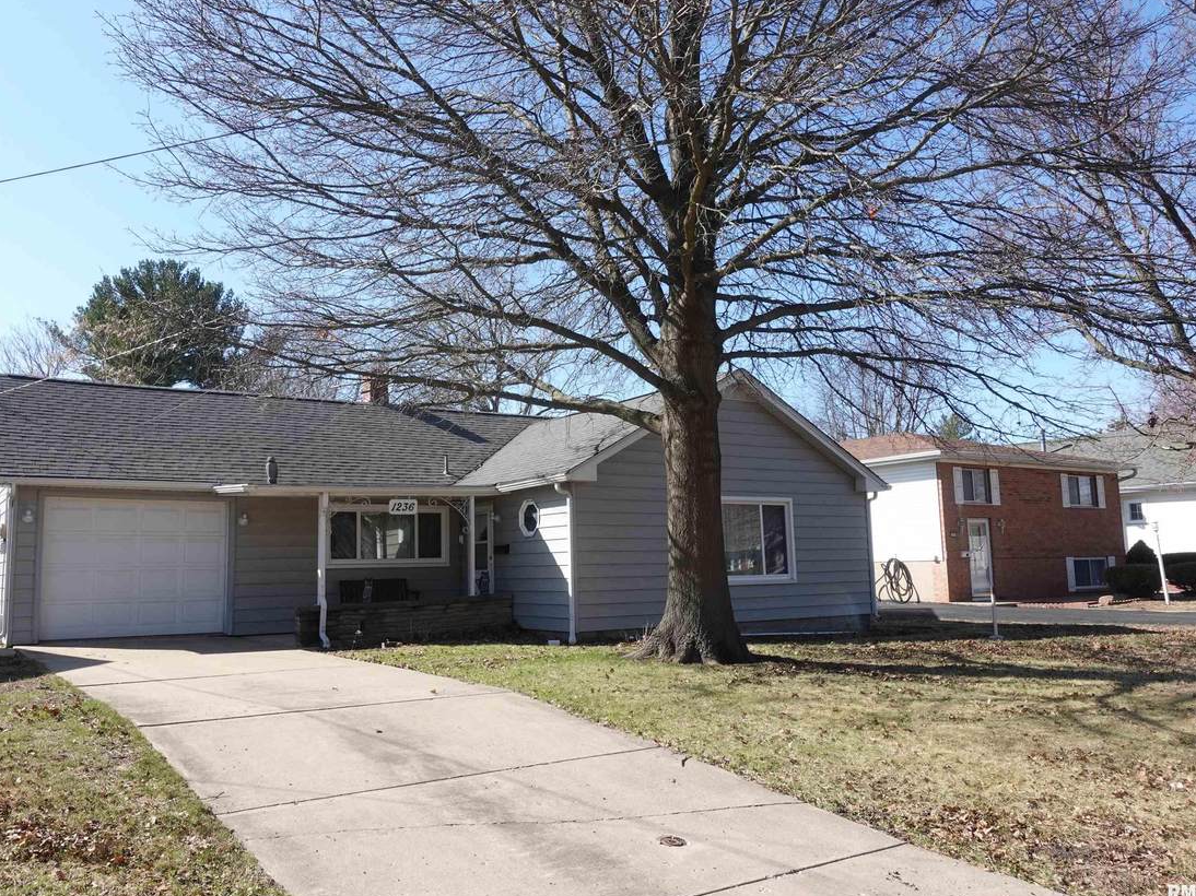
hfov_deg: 65.2
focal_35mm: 27
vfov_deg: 51.3
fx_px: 933
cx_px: 538
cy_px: 442
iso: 125
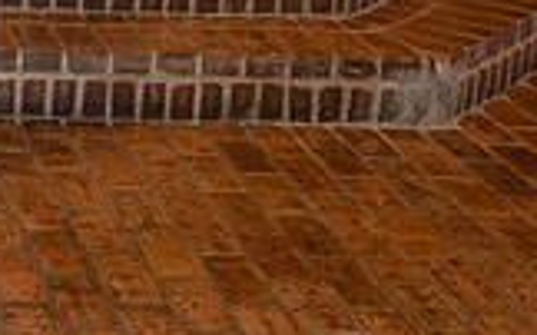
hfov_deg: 16.2
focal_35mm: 117
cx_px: -278
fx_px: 1711
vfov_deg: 10.6
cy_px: -216
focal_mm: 32
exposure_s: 1/125
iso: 1250
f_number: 5
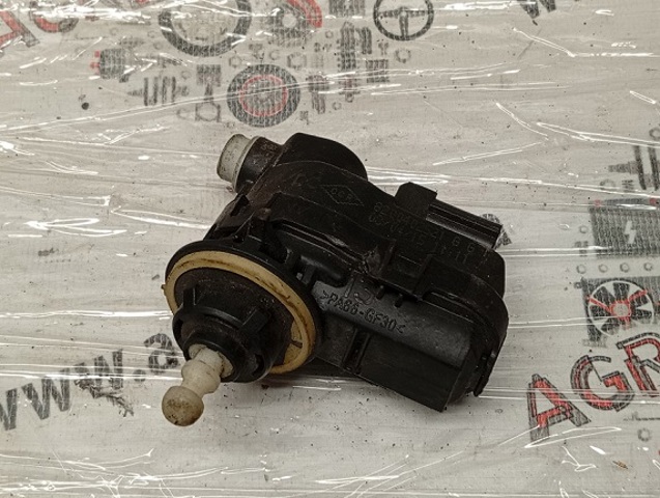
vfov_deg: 28.1
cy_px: 249
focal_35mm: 52
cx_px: 330
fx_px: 993
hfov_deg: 36.8
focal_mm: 3.96
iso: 144
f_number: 1.8
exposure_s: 1/50
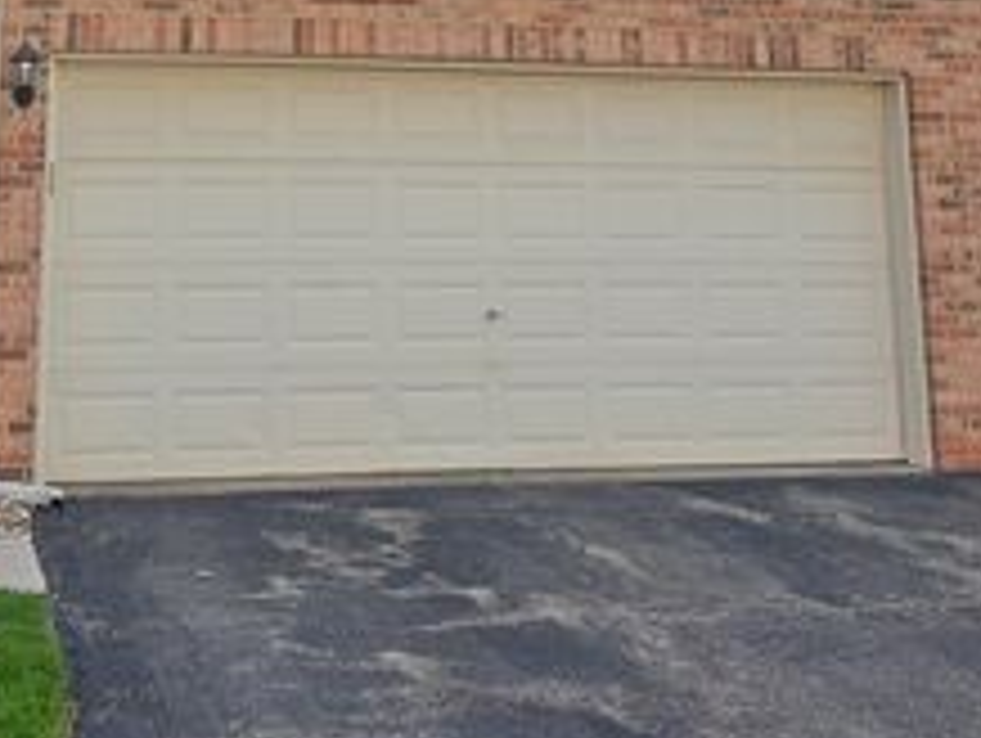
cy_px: -74
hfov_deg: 34.3
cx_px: 270
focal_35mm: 55
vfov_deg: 24.8
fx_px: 1560
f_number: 1.8
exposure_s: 1/801
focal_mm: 5.23
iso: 50
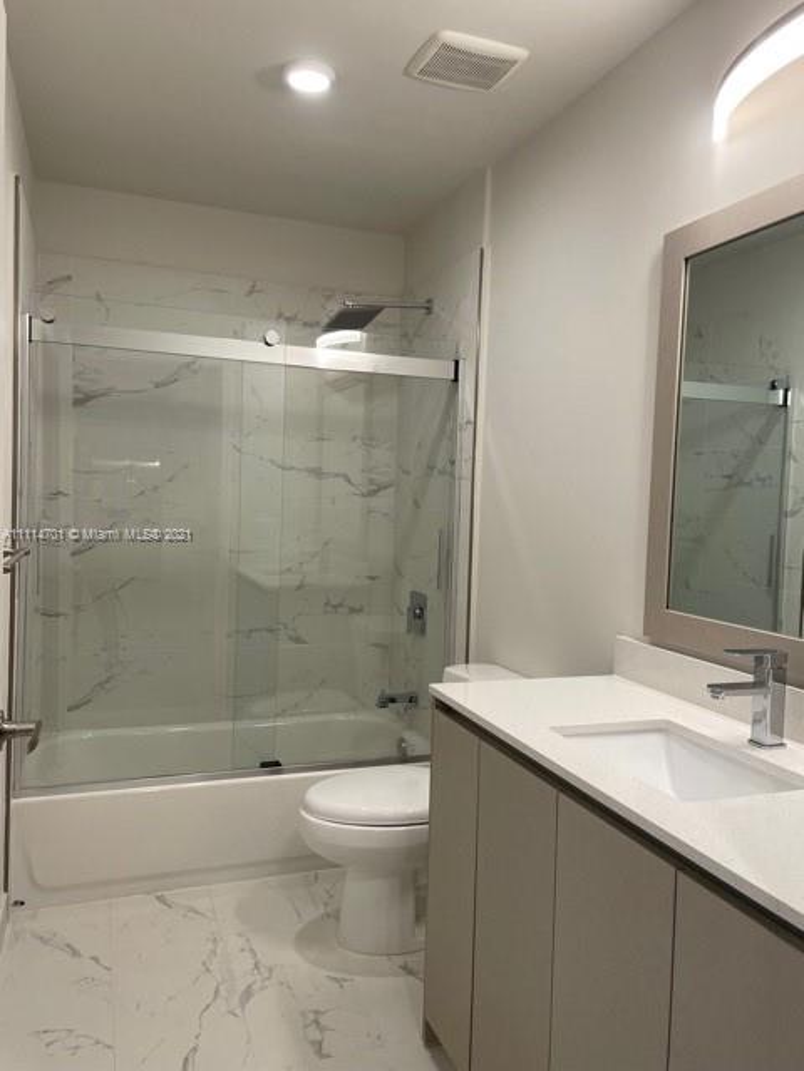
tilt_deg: -2.3
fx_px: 805
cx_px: 402
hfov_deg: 53.1
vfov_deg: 67.3
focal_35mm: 26
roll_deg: -0.5
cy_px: 536
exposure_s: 1/60
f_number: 1.6
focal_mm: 4.2
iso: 64
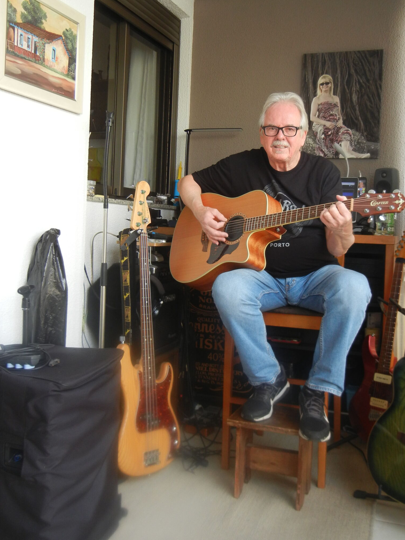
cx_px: 220
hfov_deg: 37.7
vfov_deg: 48.8
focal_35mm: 38
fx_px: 593
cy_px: 231
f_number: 3.5
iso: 167
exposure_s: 1/36
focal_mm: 5.4
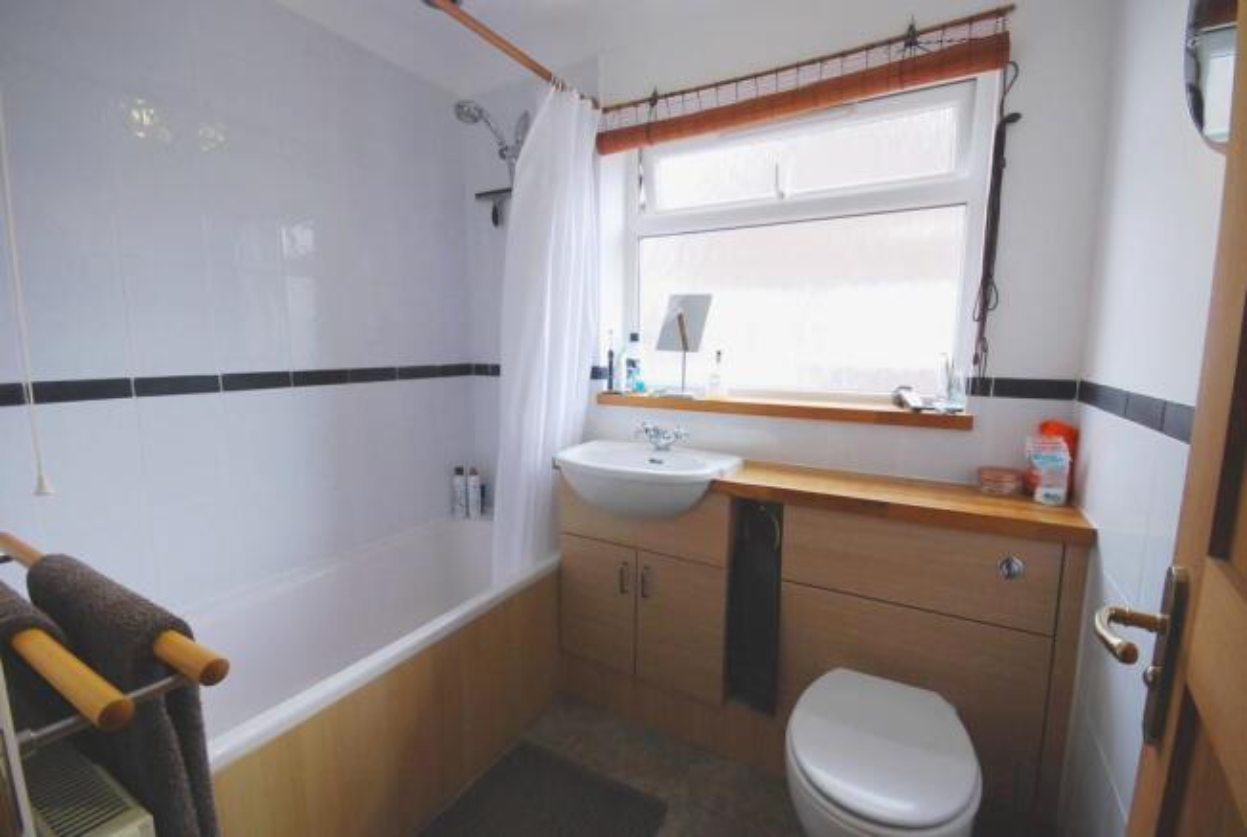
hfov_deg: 100.3
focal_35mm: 15
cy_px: 418
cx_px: 624
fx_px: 521
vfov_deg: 77.6
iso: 800
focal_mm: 10
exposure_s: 1/60
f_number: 8
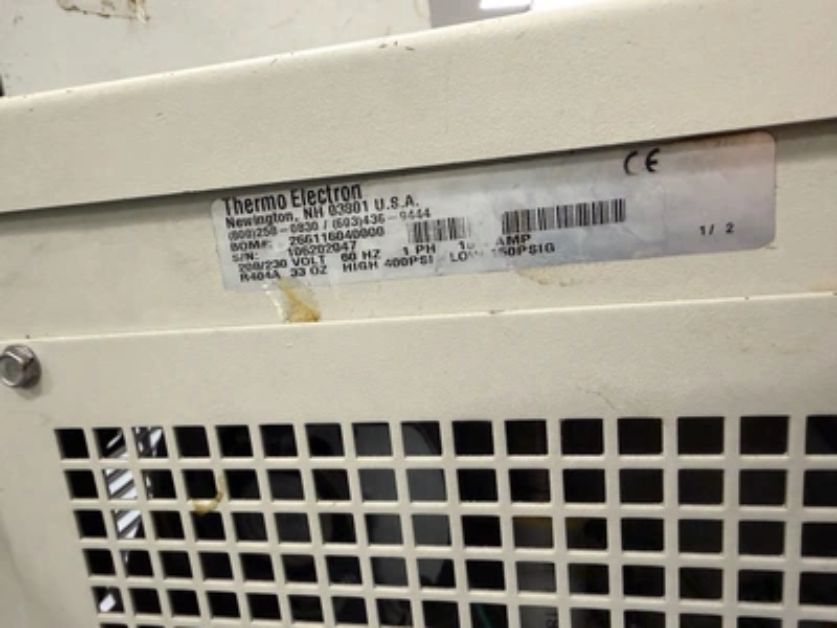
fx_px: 580
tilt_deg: -11.8
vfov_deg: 56.8
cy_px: 314
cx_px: 418
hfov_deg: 71.6
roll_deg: +4.9
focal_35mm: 24
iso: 400
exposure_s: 1/60
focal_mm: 2.22
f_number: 2.2
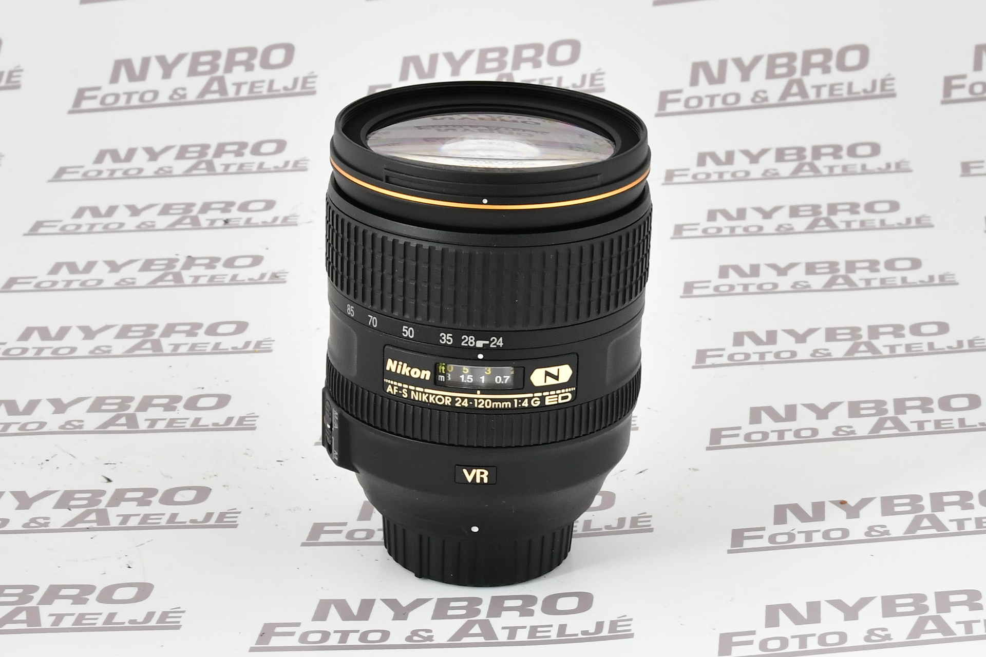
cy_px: 328
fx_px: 1205
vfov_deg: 30.5
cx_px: 493
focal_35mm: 44
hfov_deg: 44.5
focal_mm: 44
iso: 1600
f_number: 14
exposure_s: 1/125
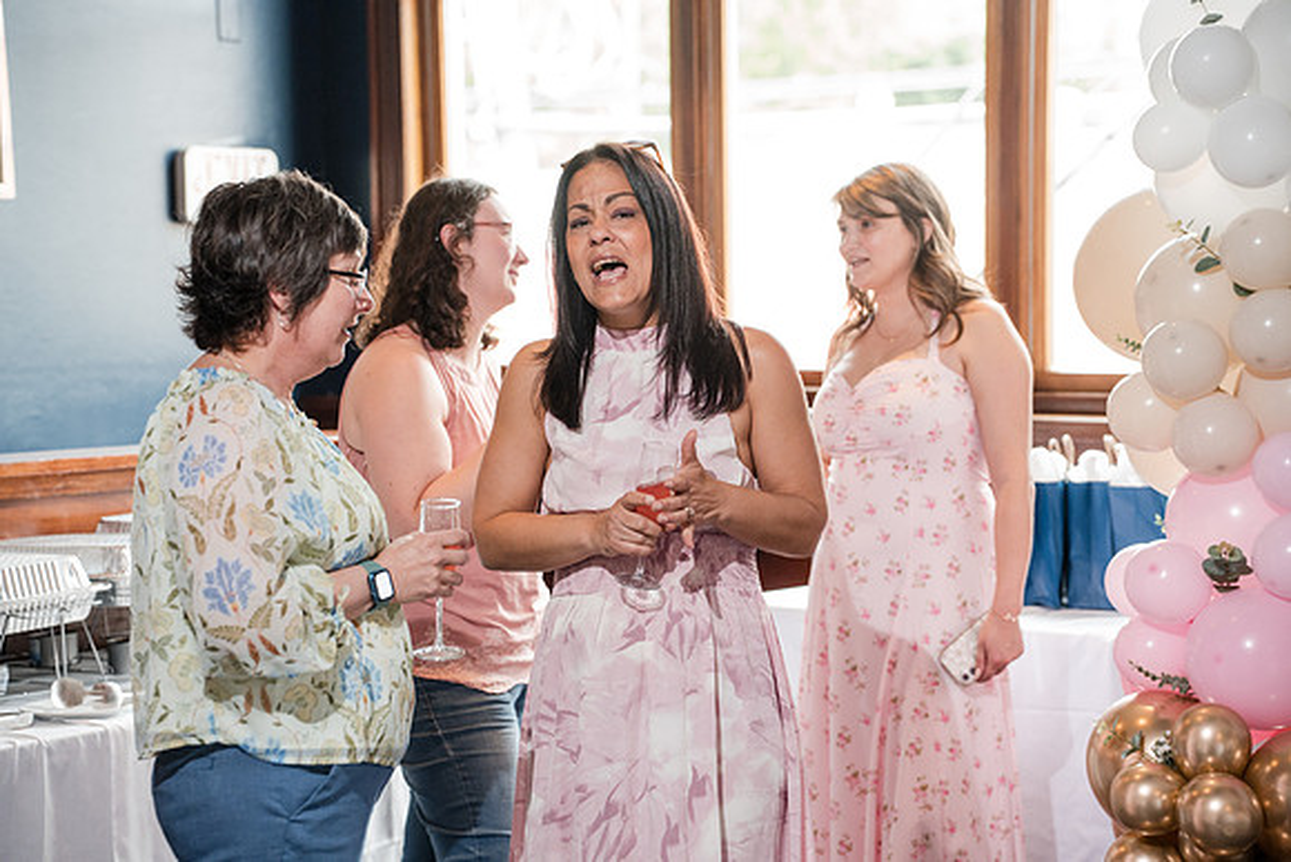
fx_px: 3372
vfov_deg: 14.6
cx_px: 646
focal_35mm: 94
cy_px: 431
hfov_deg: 21.7
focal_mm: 94
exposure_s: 1/250
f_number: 4
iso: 2500
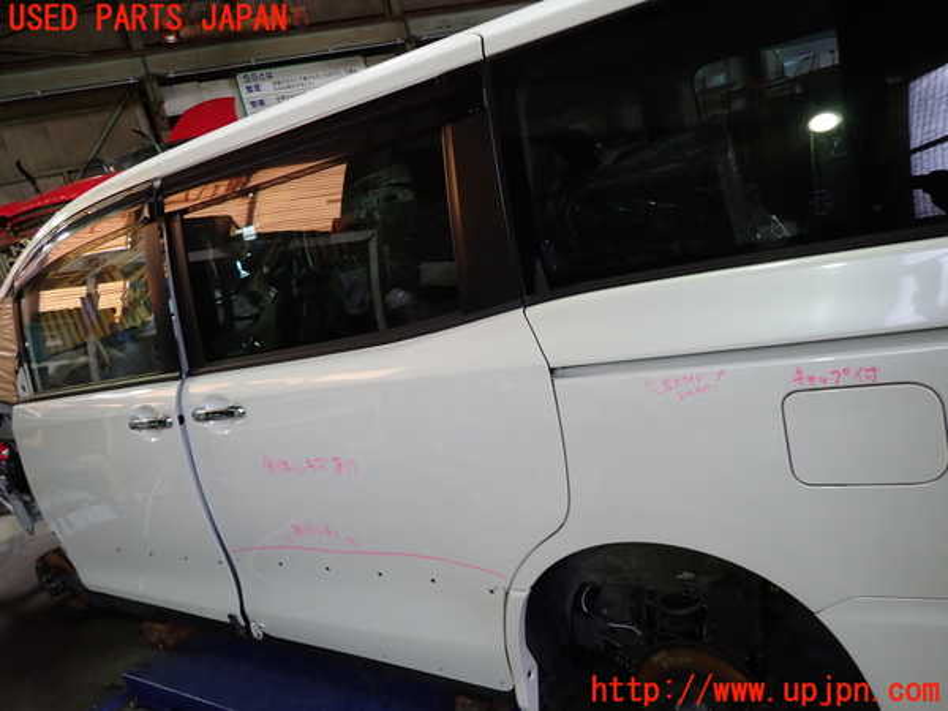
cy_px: 356
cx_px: 474
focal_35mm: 25
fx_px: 685
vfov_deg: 54.9
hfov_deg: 69.4
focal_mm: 4.5
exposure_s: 1/60
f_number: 2
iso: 200
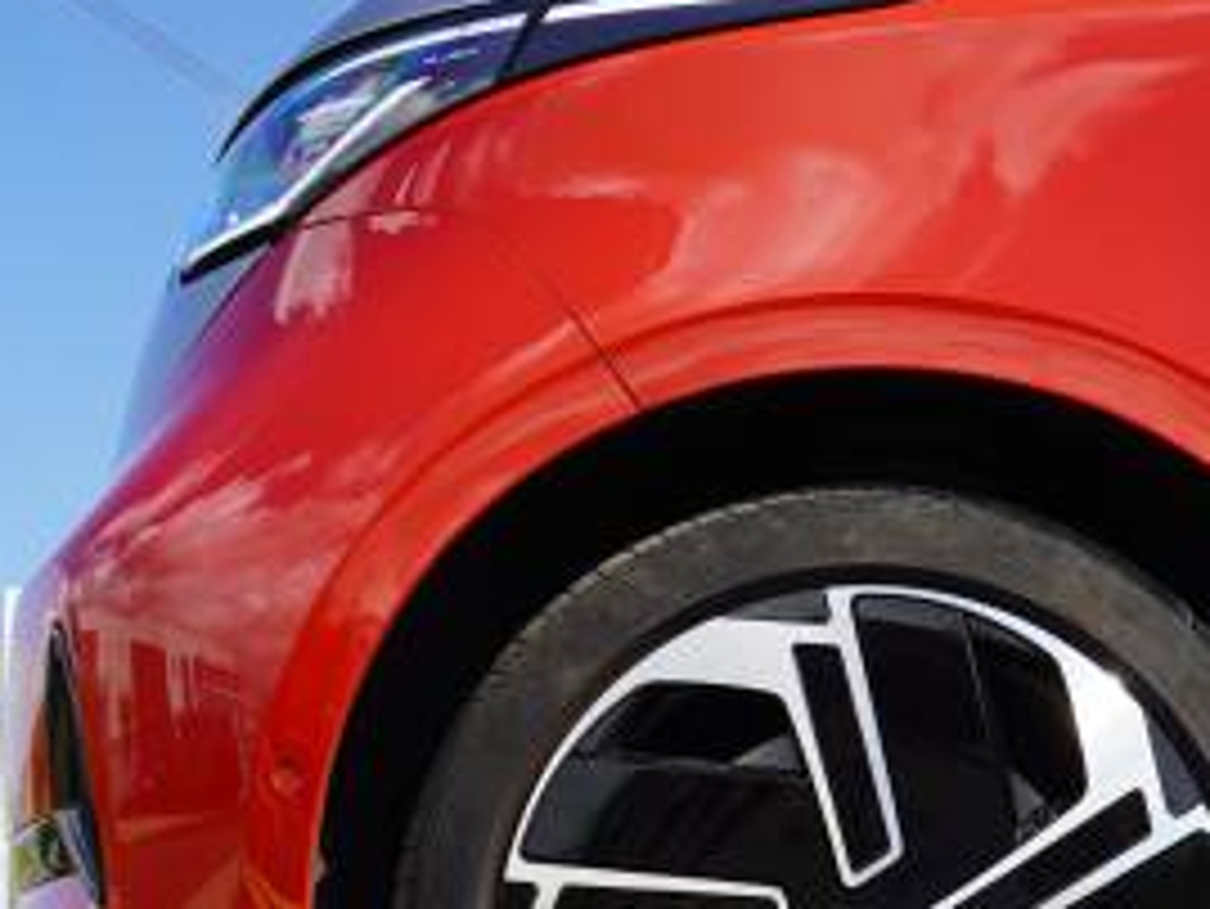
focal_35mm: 106
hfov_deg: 18.5
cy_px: 796
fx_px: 3712
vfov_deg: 13.8
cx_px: 814
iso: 100
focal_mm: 31
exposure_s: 1/80
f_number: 7.1
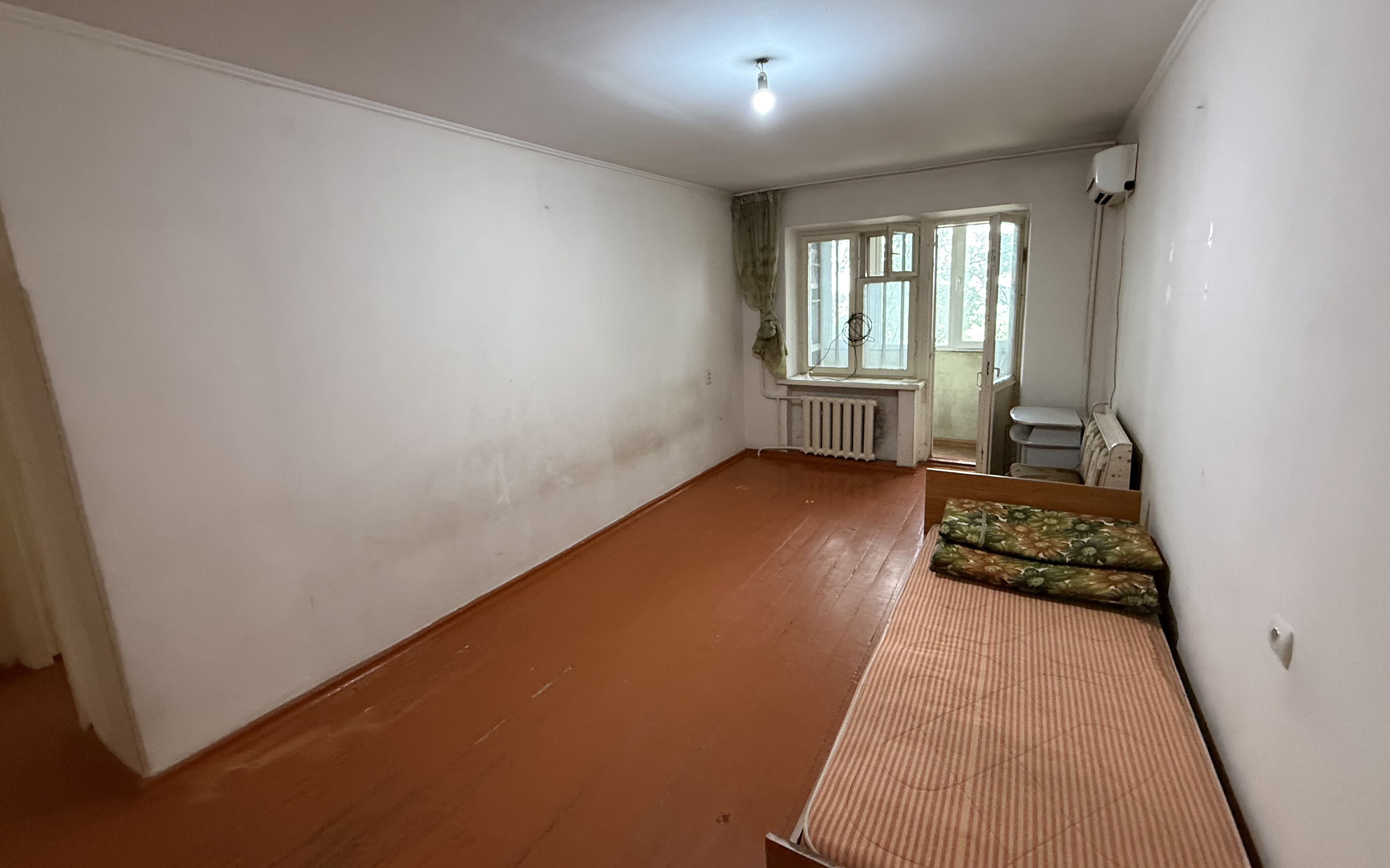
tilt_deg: -7.9
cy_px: 394
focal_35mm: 15
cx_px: 701
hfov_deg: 101.5
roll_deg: +2.4
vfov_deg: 74.6
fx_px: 568
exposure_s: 1/50
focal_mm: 2.22
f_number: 2.2
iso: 500
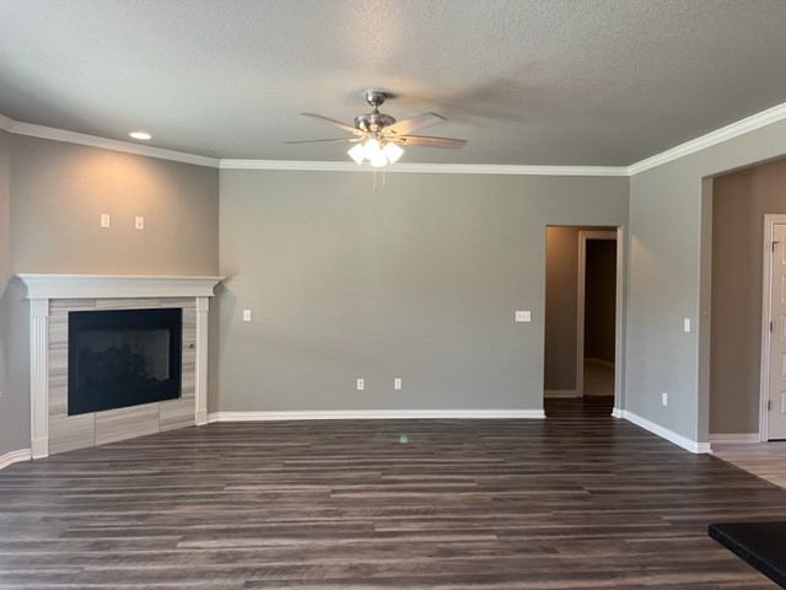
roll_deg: +0.0
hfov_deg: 67.3
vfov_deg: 53.1
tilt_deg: -2.1
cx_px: 393
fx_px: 590
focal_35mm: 26
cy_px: 295
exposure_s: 1/60
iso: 100
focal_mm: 5.1
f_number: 1.6
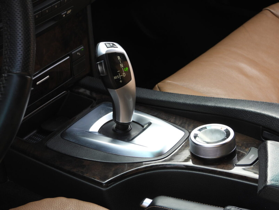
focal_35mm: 91
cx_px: 140
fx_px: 734
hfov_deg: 21.5
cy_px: 105
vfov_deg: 16.2
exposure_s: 1/80
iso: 100
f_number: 3.5
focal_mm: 16.3
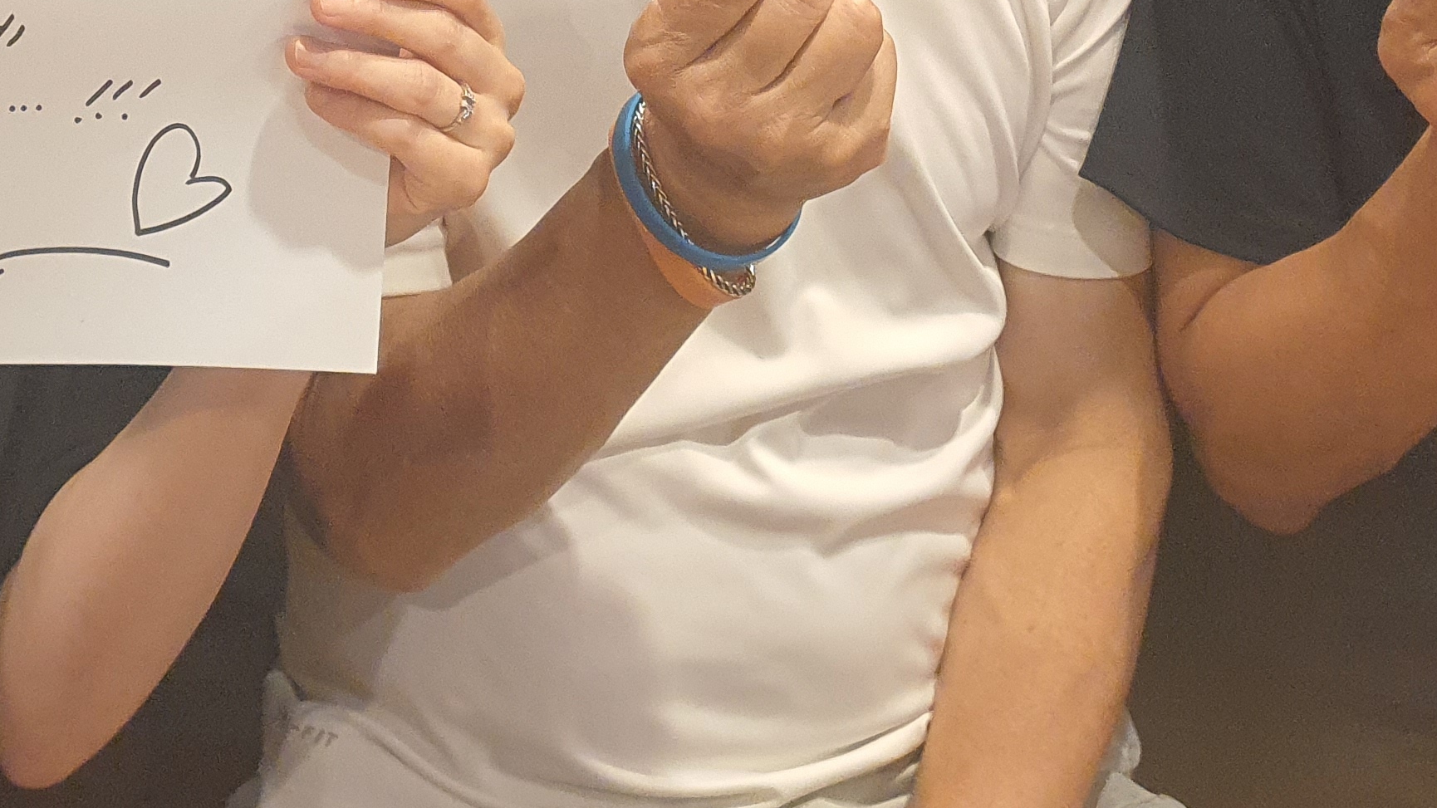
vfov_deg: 16.7
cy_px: -389
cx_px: 532
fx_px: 2515
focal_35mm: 66
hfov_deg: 31.7
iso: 250
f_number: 1.5
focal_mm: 4.3
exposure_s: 1/40
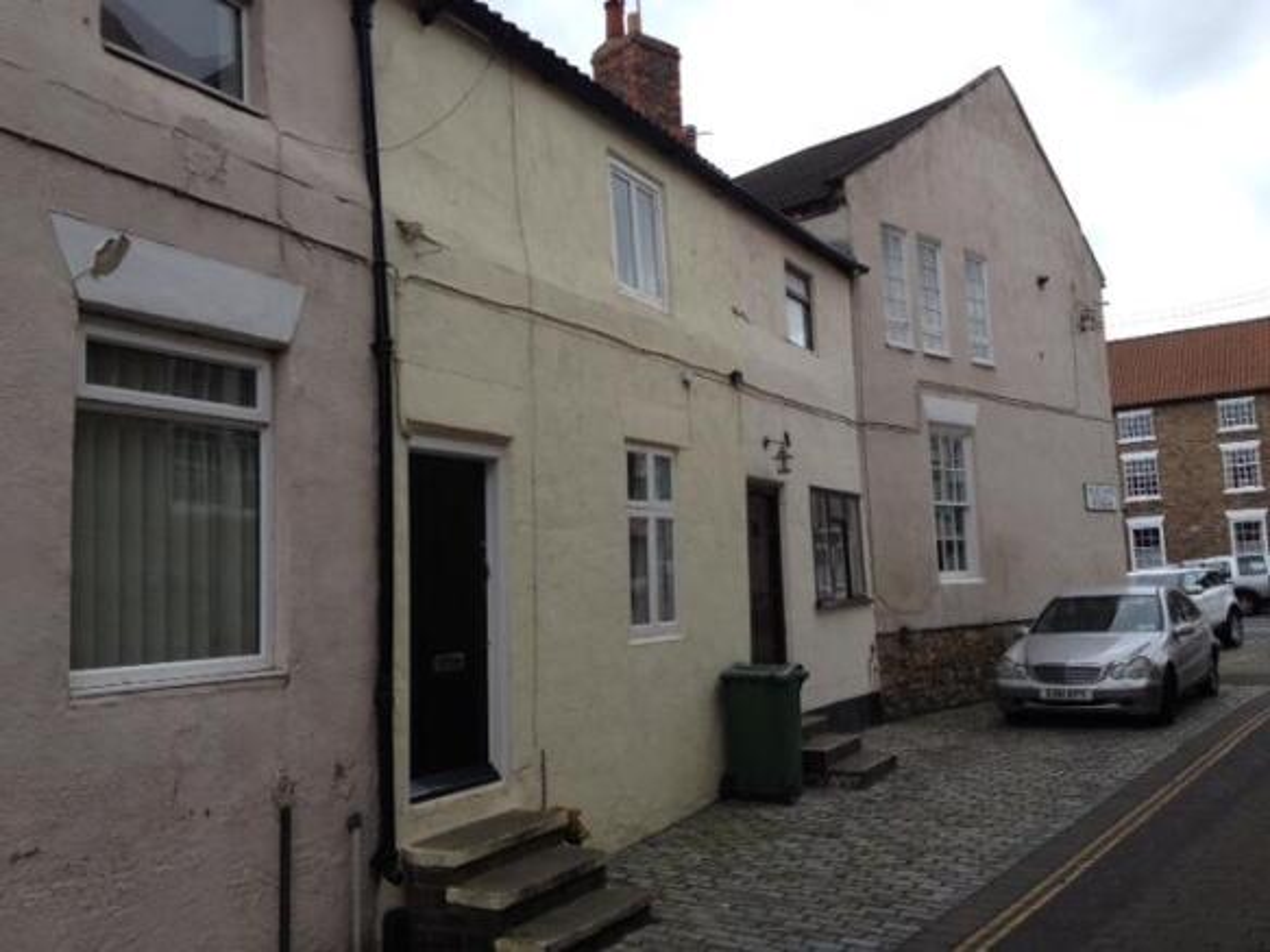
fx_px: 1284
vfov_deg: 40.7
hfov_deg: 52.6
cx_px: 635
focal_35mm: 35
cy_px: 476
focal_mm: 4.28
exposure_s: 1/178
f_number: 2.4
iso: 50
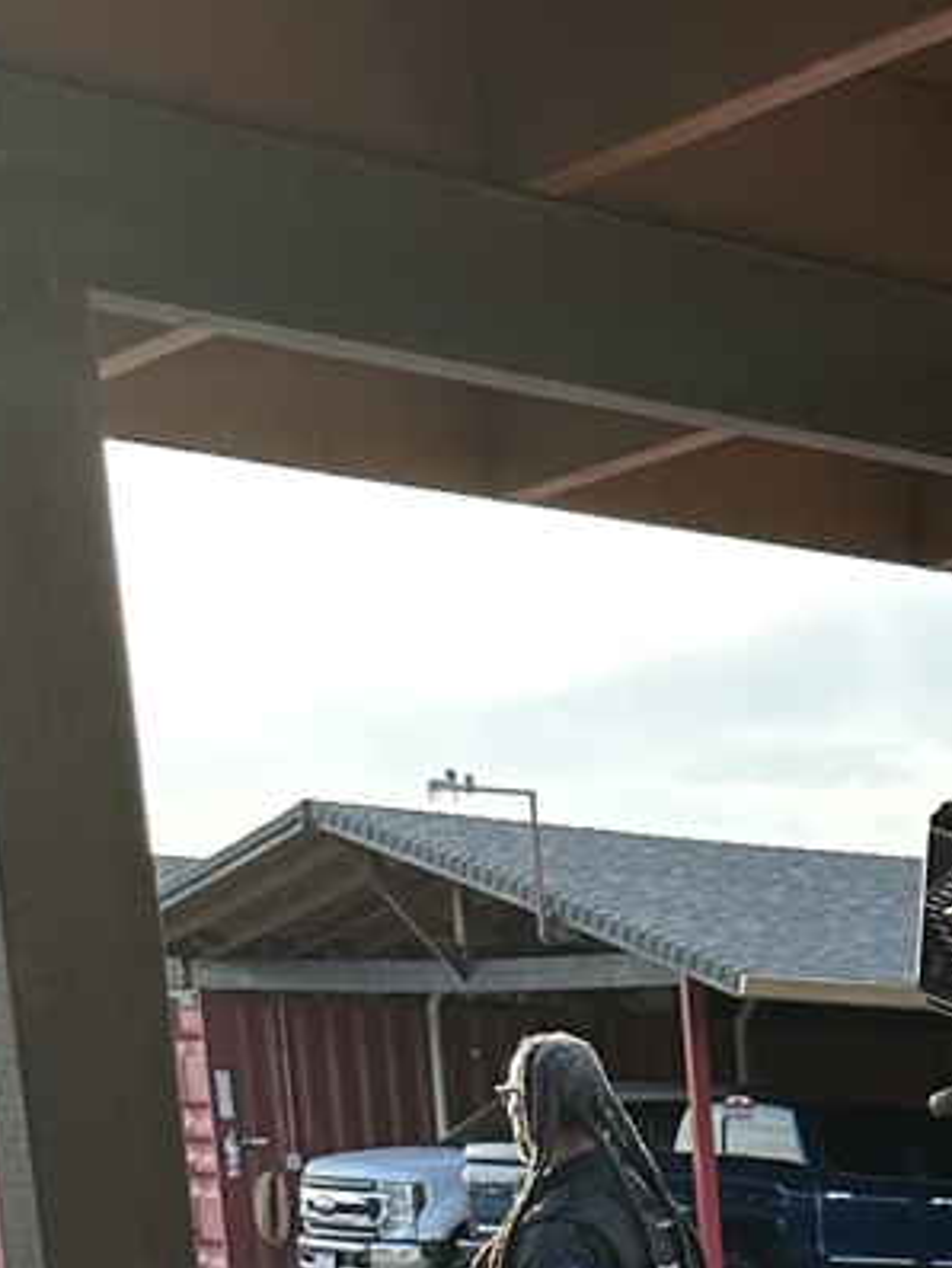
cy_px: 2718
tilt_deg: -19.6
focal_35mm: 104
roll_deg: -1.0
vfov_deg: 14.7
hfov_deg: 12.8
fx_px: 3812
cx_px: 1760
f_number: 1.78
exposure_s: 1/312
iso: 80
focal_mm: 6.86
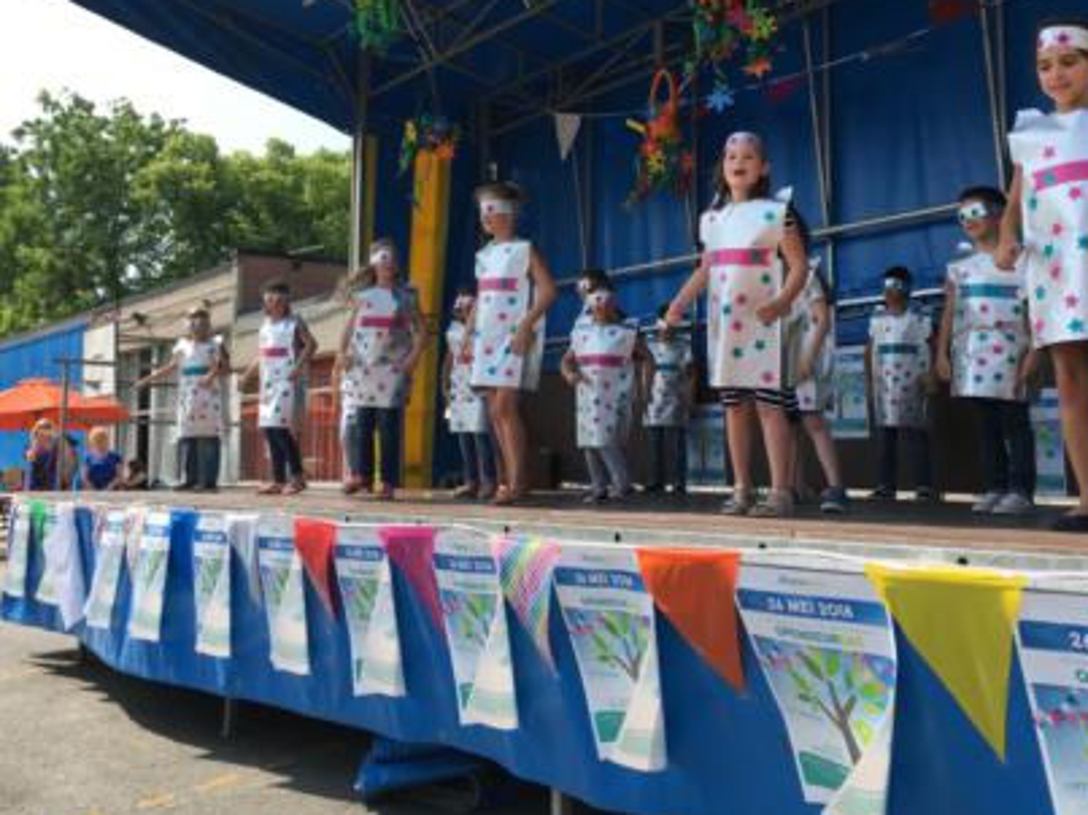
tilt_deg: +7.6
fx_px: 1131
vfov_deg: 39.4
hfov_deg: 51.4
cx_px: 545
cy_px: 320
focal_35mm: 36
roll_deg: -1.8
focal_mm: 4.15
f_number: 2.2
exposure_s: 1/894
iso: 25
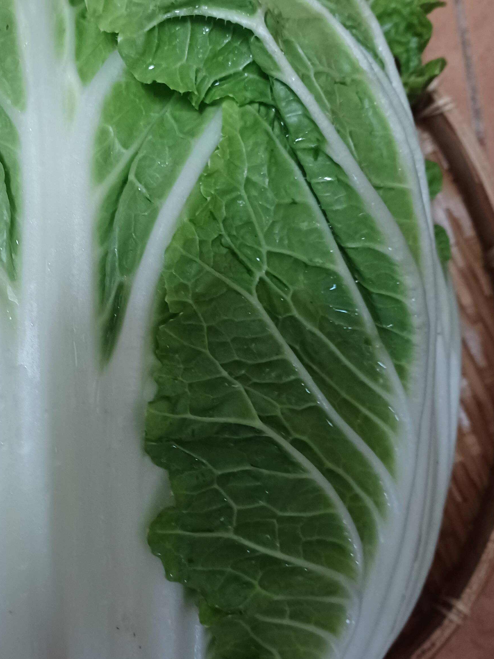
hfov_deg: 32.4
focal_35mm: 43
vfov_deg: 43.9
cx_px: 82
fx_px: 818
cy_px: 322
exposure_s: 1/25
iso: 640
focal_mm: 4.6
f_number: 1.8
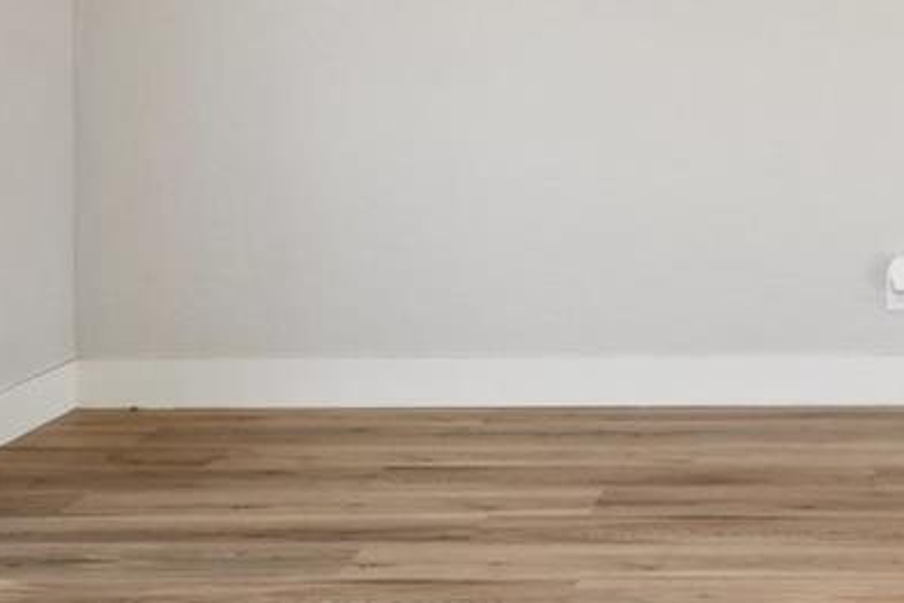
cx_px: 874
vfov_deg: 22.9
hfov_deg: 32.6
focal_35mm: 57
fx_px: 1431
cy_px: 5
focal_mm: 14
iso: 400
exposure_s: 1/50
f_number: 8
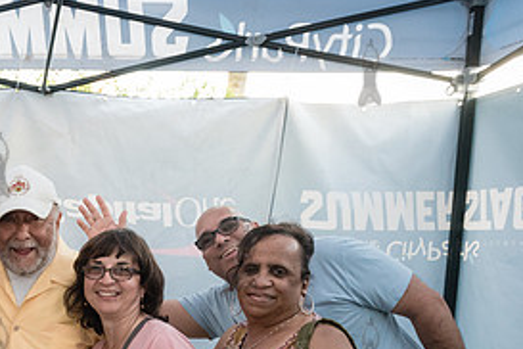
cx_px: -2
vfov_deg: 25.2
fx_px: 741
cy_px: 350
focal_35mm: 51
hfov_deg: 35.2
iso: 4000
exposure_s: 1/200
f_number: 5
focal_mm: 24
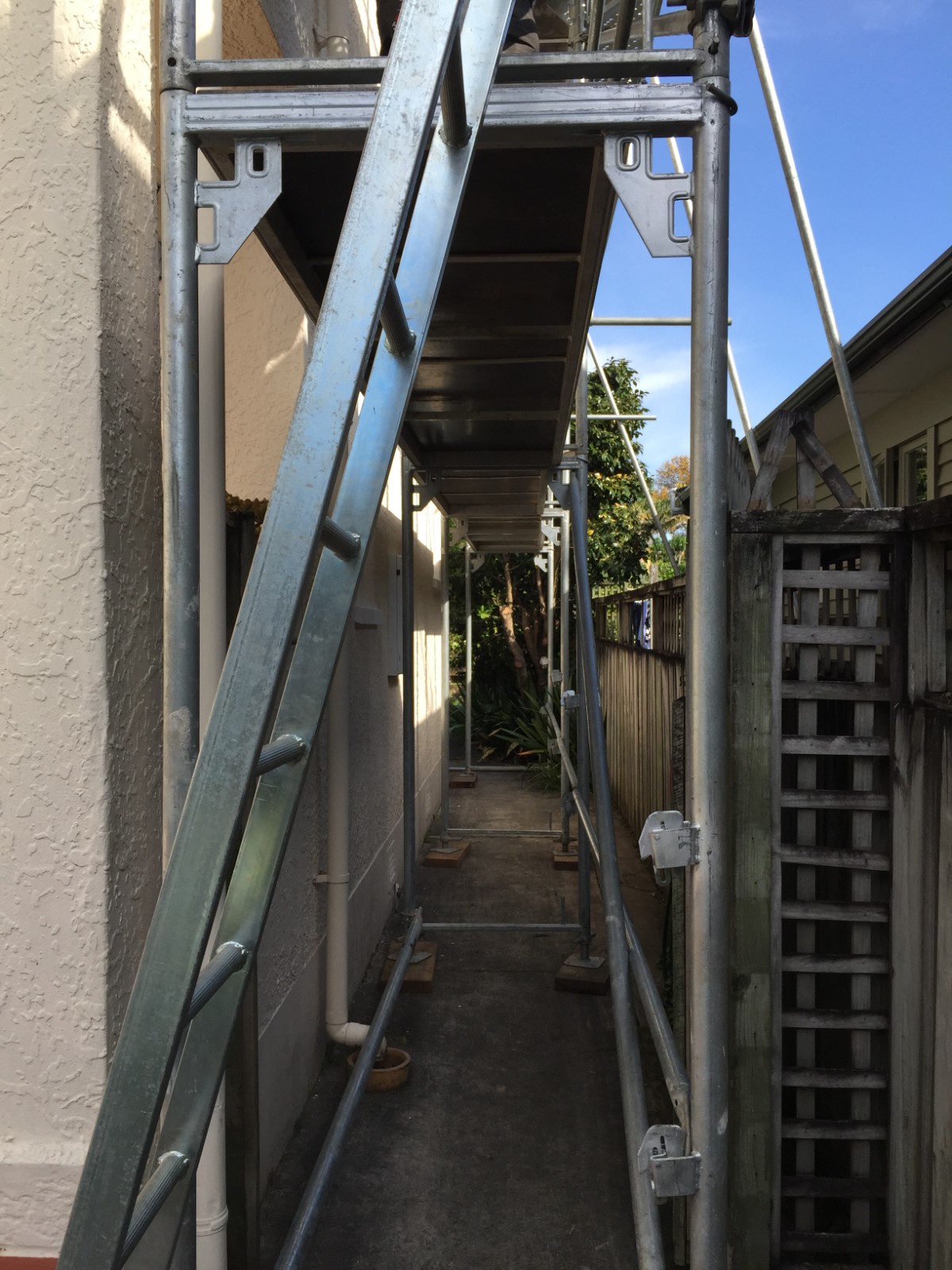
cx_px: 476
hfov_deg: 48.2
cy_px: 635
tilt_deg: +1.6
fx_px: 1063
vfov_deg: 61.7
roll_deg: +0.2
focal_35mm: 29
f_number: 2.2
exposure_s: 1/898
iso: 32
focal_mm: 4.15
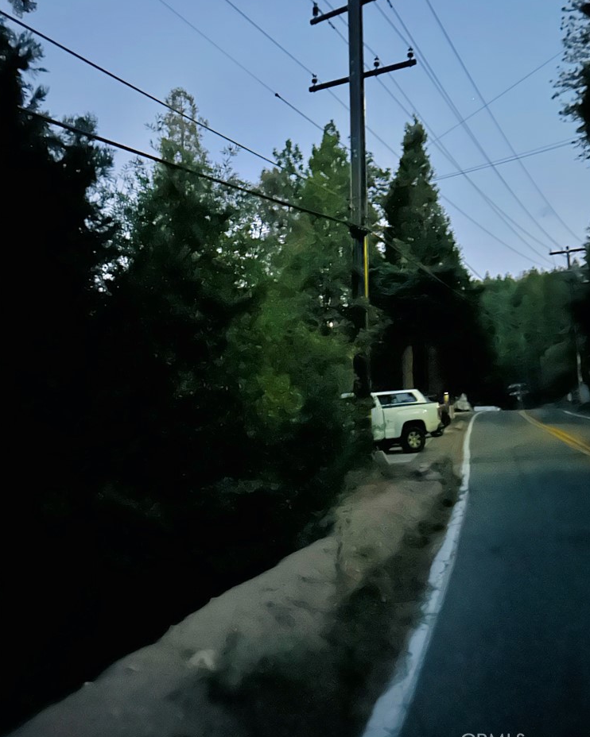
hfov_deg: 51.5
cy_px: 345
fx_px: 611
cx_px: 301
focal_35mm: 28
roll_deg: +0.6
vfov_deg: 62.2
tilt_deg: +8.9
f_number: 1.5
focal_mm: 5.7
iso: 4000
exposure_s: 1/9
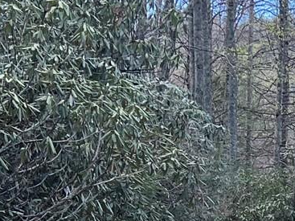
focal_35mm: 145
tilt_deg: -4.3
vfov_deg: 9.6
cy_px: 417
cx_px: 407
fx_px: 1235
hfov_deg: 13.1
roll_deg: -0.3
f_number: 1.5
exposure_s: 1/353
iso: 50
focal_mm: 5.7
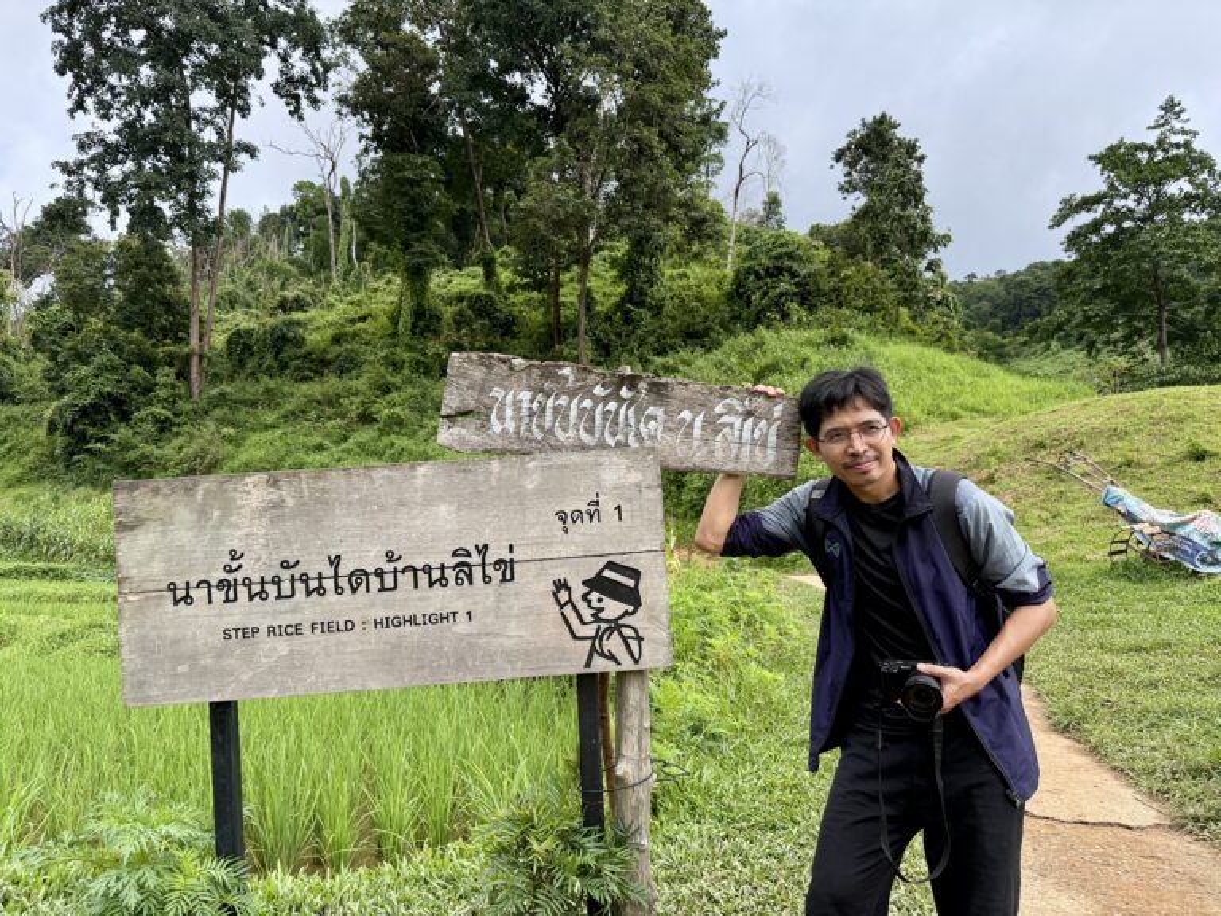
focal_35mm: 24
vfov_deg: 56.8
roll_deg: -2.5
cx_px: 610
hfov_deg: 71.6
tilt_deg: +10.7
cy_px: 458
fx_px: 847
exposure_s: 1/1553
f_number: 1.78
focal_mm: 6.76
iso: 100
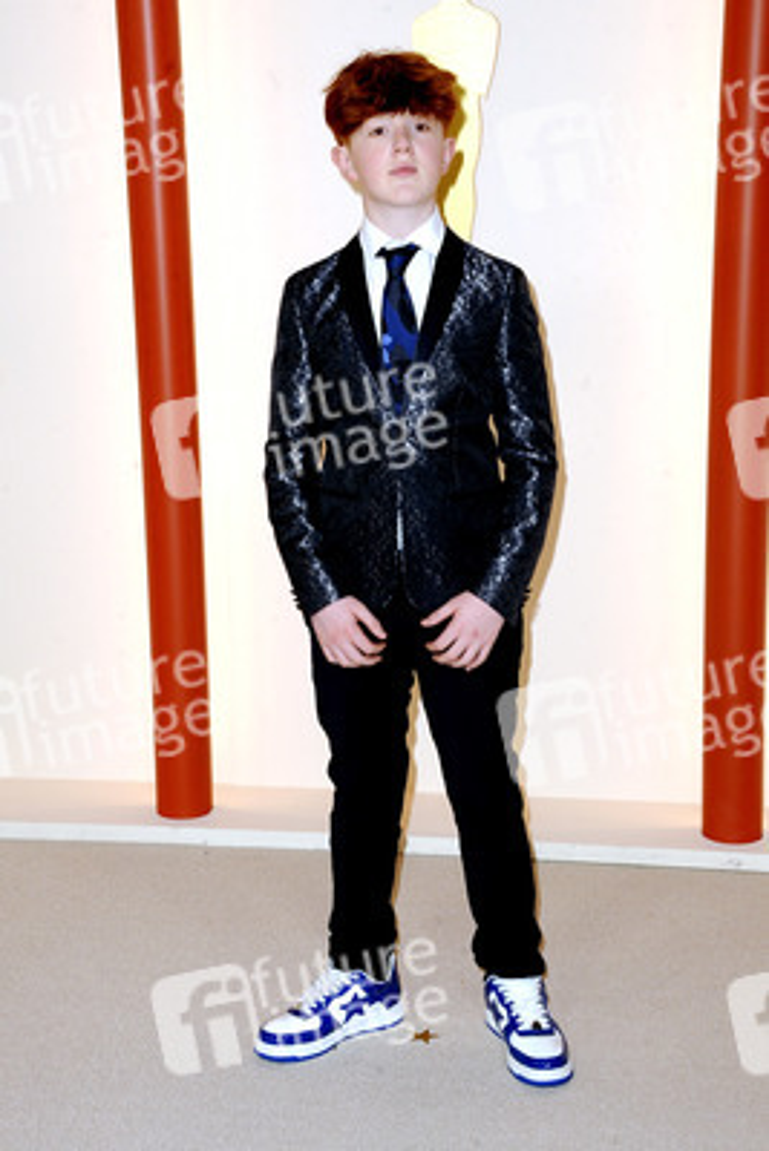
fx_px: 1985
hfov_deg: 21.9
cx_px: 384
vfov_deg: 32.4
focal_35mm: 62
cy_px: 576
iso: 1600
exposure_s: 1/200
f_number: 7.1
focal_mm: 62
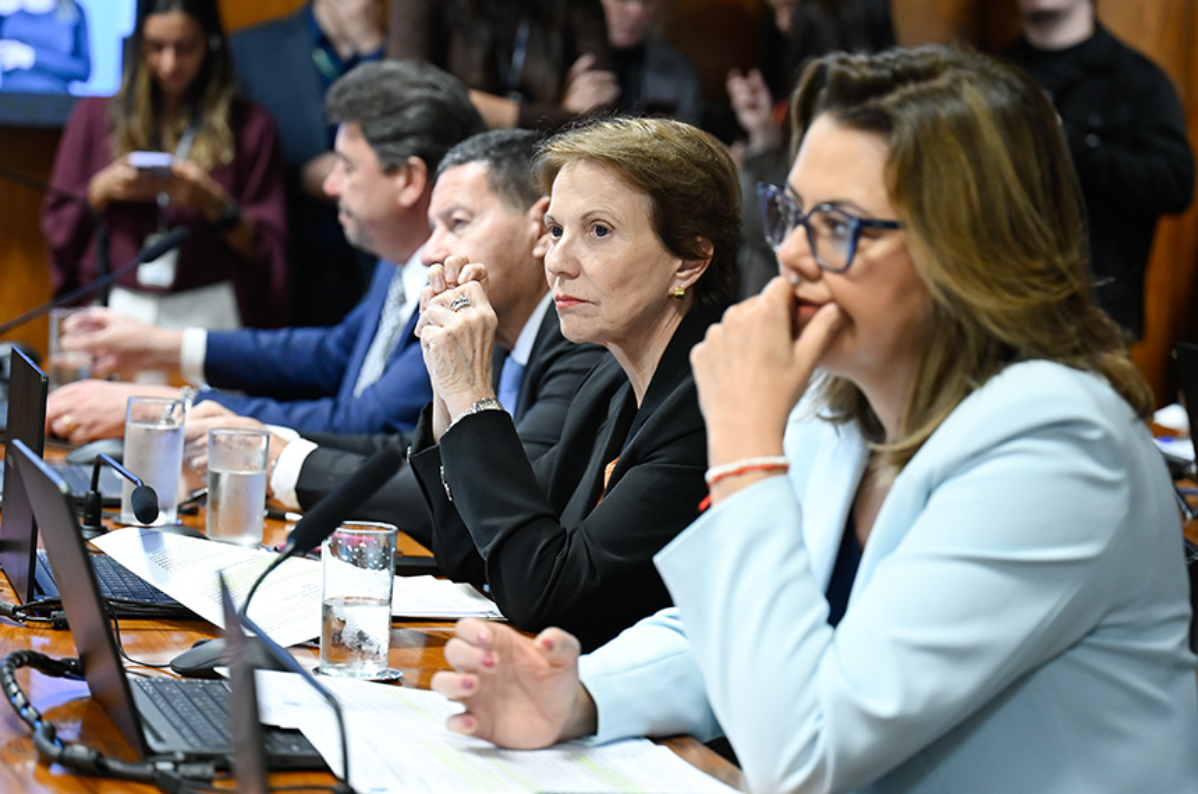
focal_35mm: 105
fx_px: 3488
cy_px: 397
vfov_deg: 13.0
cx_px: 599
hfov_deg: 19.5
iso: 1600
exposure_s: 1/125
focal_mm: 70
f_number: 2.8
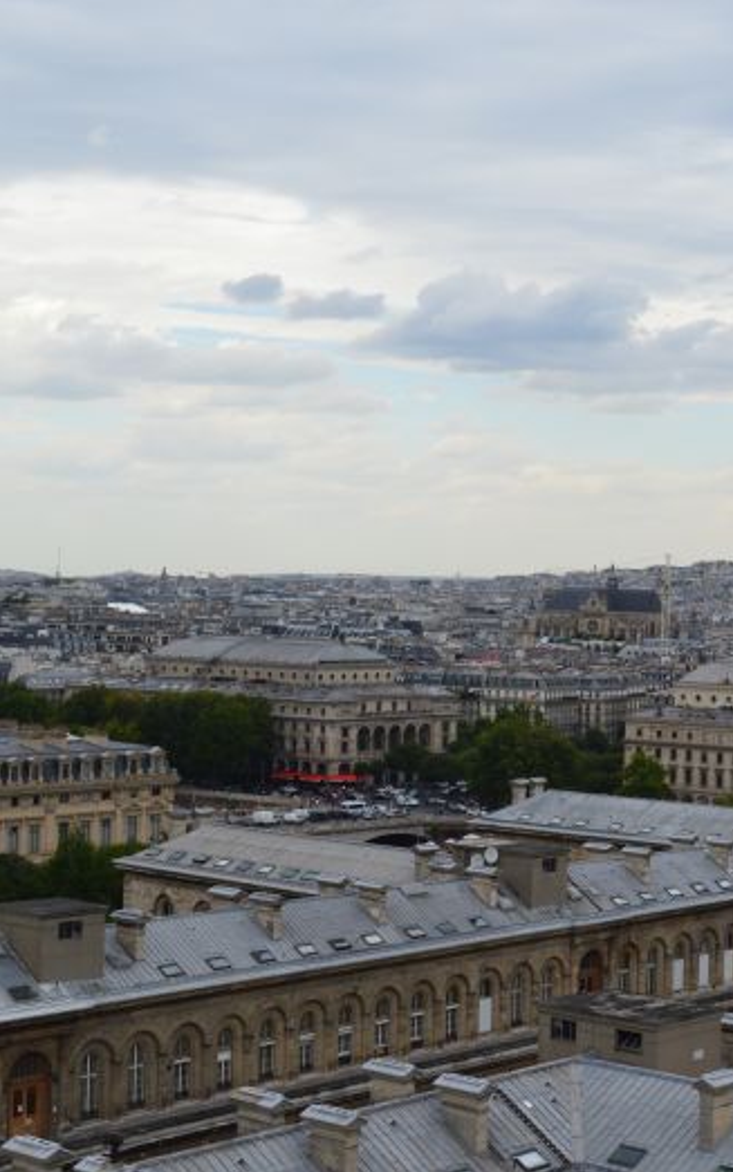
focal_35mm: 68
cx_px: 751
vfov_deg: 30.3
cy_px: 587
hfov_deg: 18.6
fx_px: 2166
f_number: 10
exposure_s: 1/320
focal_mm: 29
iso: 400
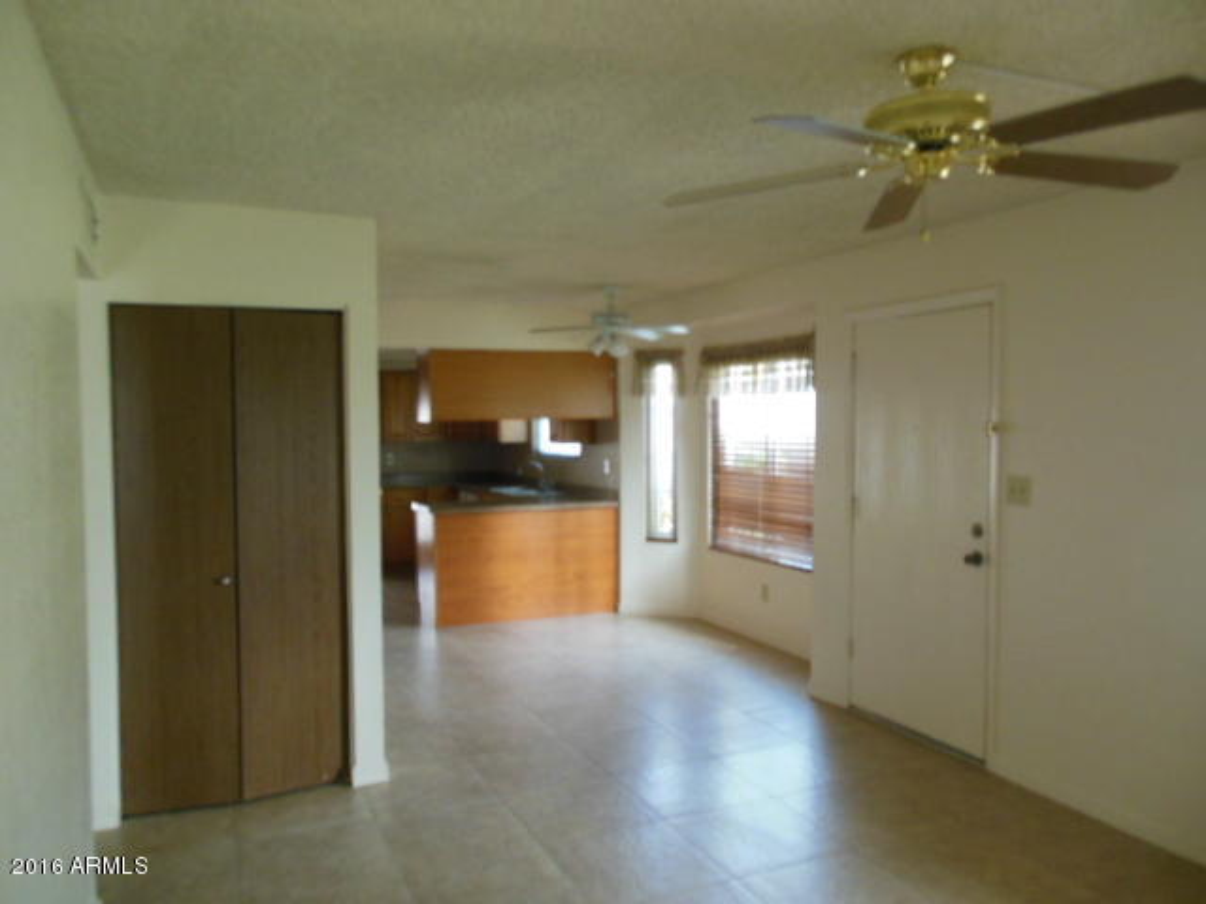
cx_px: 603
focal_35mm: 25
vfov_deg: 54.9
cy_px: 452
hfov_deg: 69.4
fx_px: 871
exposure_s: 1/25
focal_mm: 4.5
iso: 400
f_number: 3.2
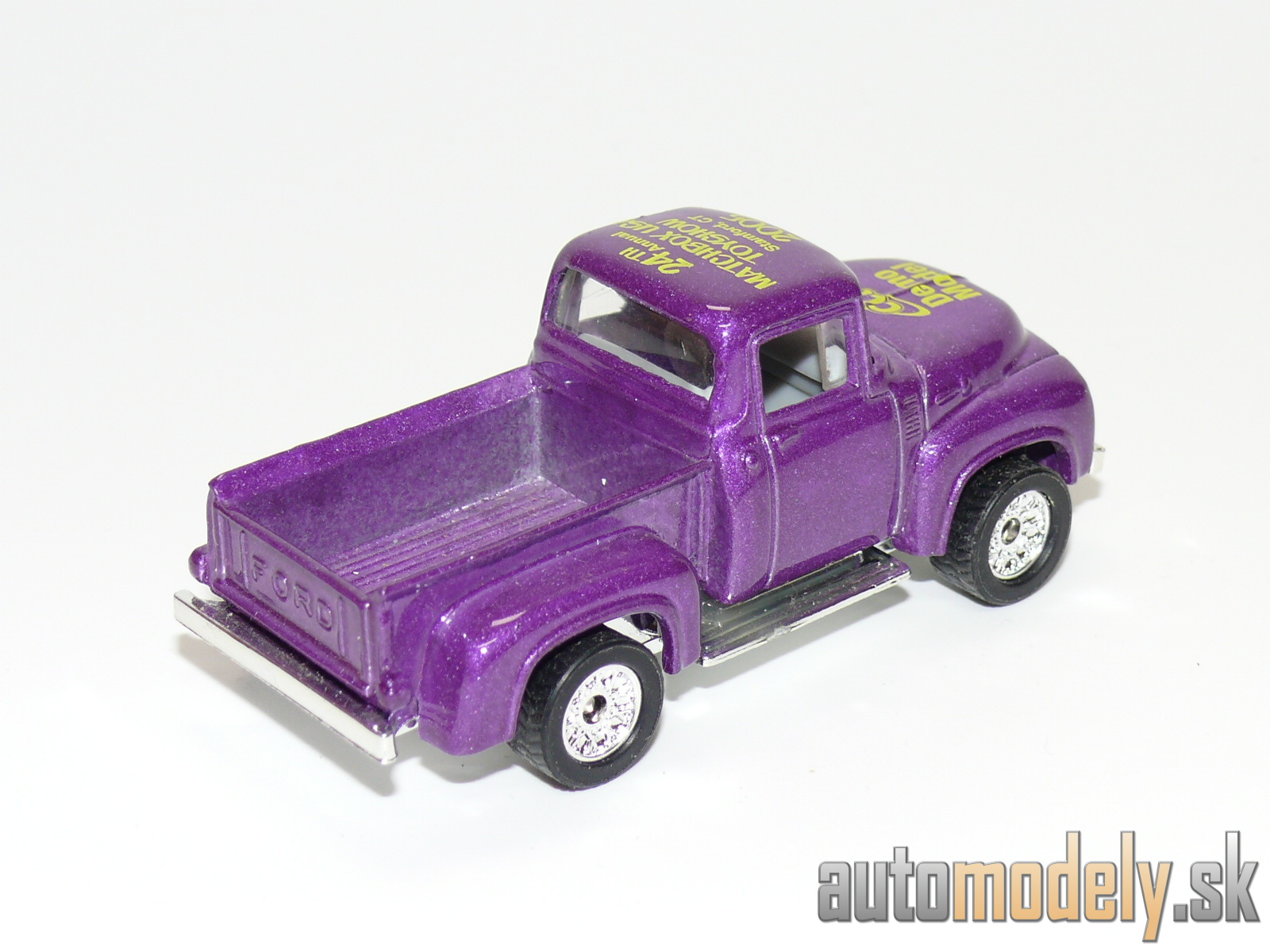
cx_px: 635
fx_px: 3412
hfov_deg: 21.1
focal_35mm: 93
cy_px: 476
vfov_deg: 15.9
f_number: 4
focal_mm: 12.8
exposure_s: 1/30
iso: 100
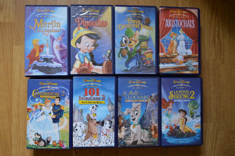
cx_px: 118
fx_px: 254
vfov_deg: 34.2
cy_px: 78
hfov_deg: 49.6
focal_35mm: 39
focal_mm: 26
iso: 400
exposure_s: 1/50
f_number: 4
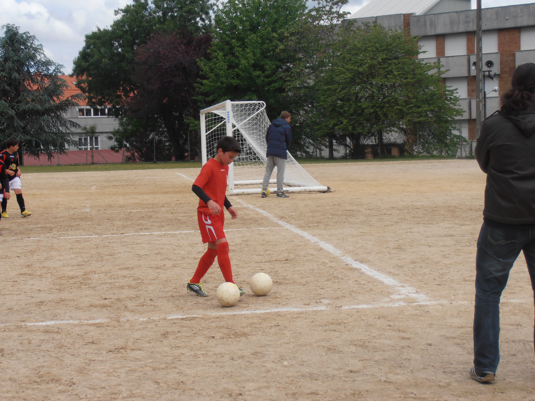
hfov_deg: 22.3
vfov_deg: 16.8
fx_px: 1360
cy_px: 200
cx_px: 268
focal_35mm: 88
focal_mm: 15.51
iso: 80
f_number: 5.1
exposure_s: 1/500
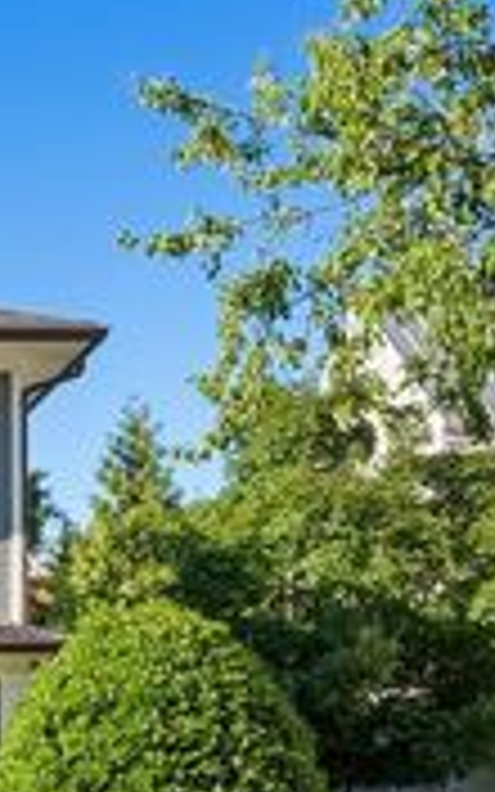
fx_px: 1283
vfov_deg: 33.2
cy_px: 644
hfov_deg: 18.8
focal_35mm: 59
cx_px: -279
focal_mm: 20.5
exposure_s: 1/160
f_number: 9
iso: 200
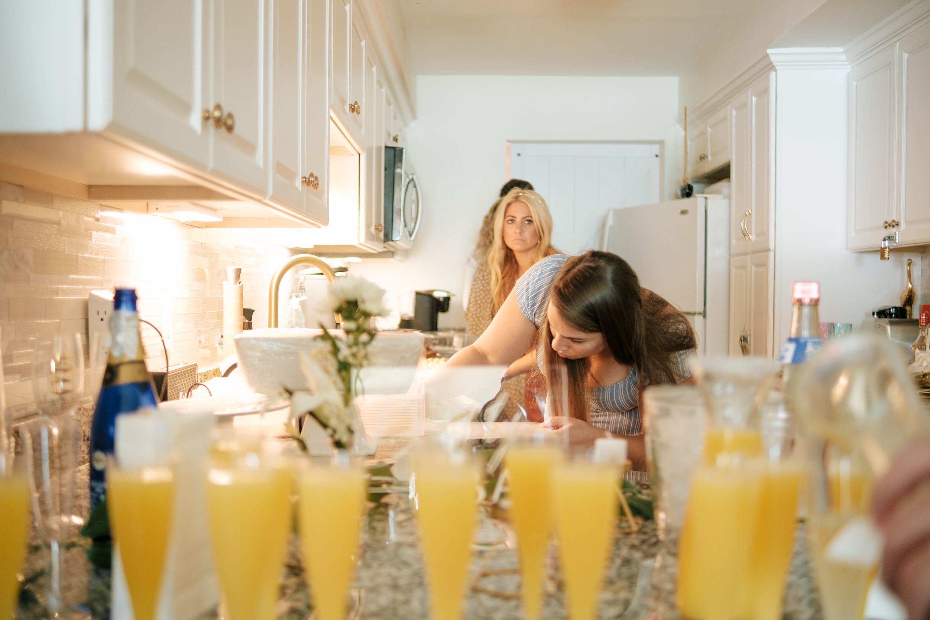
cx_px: 465
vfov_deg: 36.6
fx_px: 936
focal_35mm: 36
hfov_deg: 52.8
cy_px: 310
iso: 400
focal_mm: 23
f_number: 1.4
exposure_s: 1/80
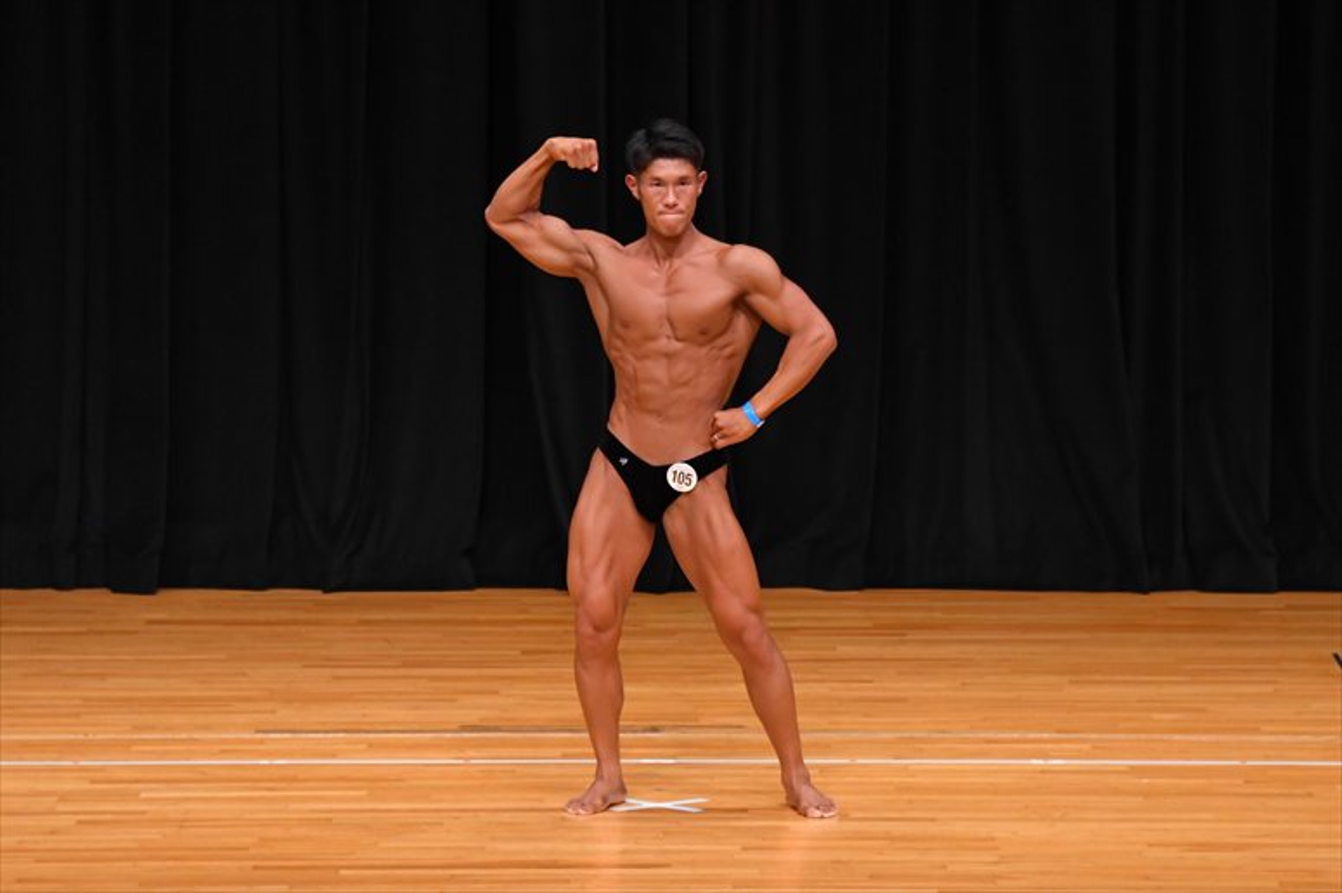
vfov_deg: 5.7
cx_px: 671
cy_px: 446
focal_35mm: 240
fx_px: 8942
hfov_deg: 8.6
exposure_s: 1/400
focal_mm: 160
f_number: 5.6
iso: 3200
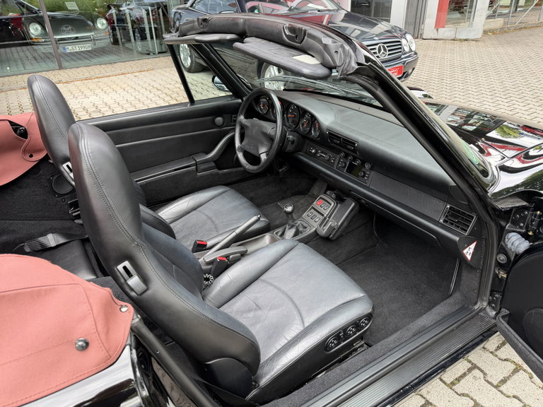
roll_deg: +3.2
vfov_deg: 56.8
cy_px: 204
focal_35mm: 24
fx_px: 376
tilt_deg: -29.1
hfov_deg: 71.6
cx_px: 272
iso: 80
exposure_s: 1/121
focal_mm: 6.76
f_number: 1.78
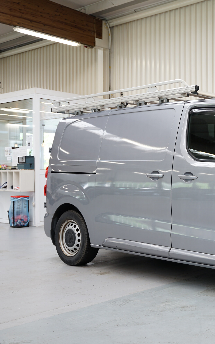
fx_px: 459
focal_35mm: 49
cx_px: 247
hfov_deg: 24.3
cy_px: 171
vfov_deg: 41.1
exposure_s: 1/60
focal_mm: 31.6
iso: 160
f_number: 2.8
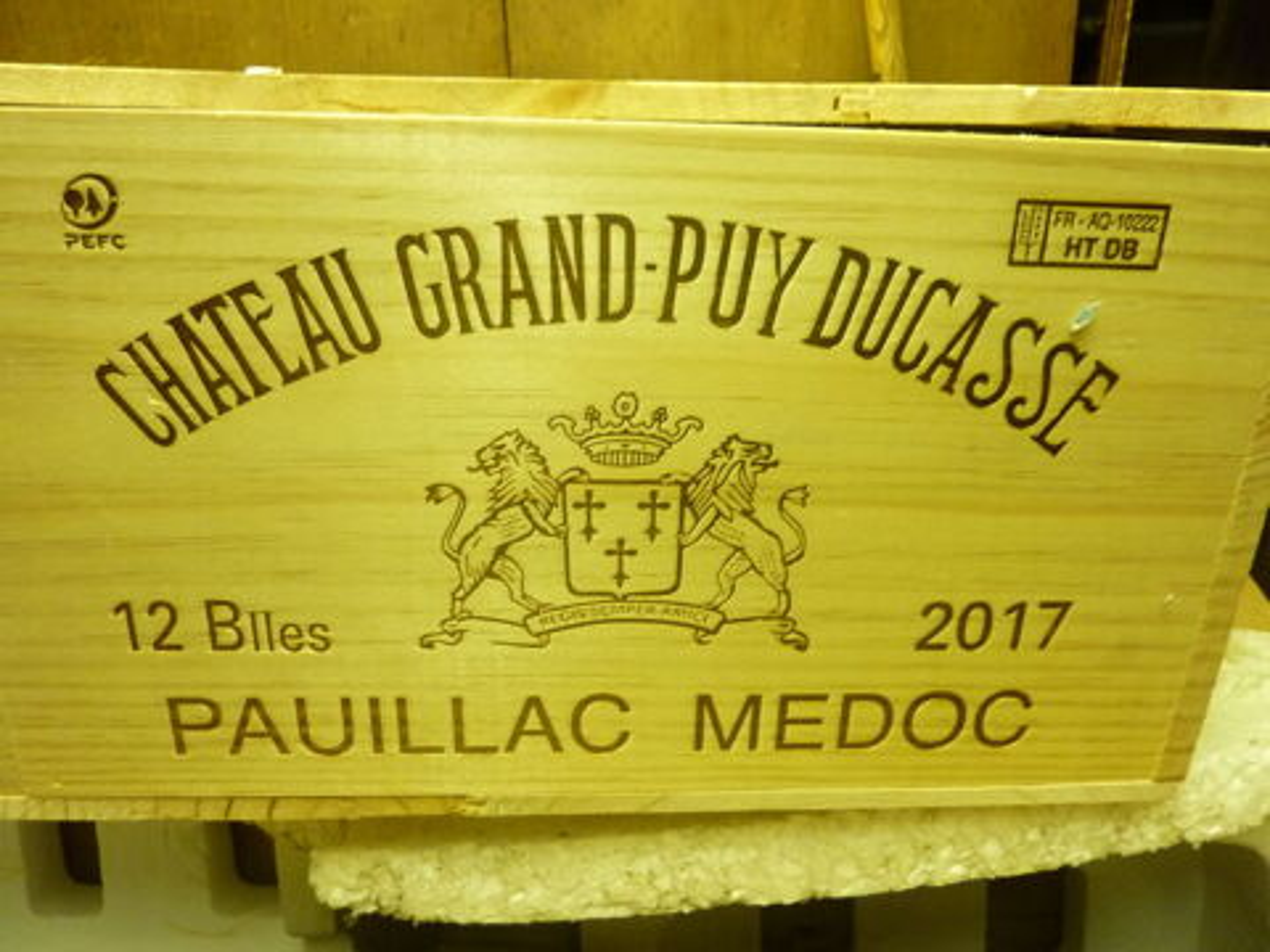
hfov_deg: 69.4
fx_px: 917
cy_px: 476
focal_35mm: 25
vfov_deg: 54.9
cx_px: 635
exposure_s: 1/15
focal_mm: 4.1
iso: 400
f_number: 3.3
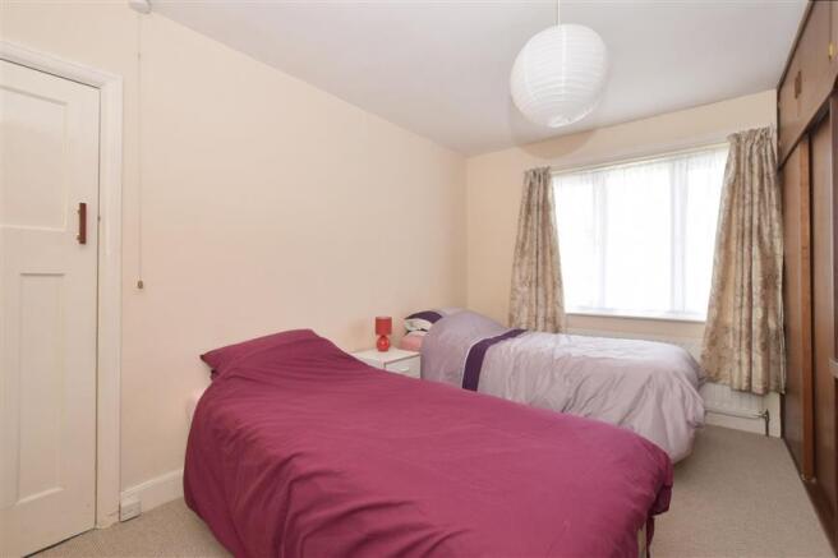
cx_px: 419
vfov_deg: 77.3
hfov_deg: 100.4
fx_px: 349
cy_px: 279
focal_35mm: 15
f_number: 7.1
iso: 400
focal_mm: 10
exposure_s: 1/50
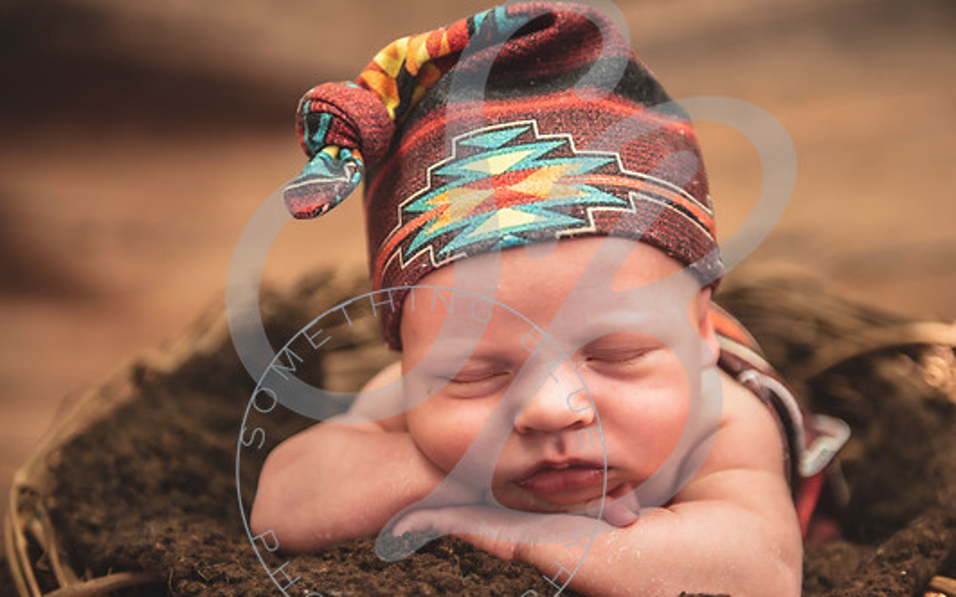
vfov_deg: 18.9
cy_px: 319
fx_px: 1798
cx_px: 511
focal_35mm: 69
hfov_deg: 29.8
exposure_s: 1/125
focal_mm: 62
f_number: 2.8
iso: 200
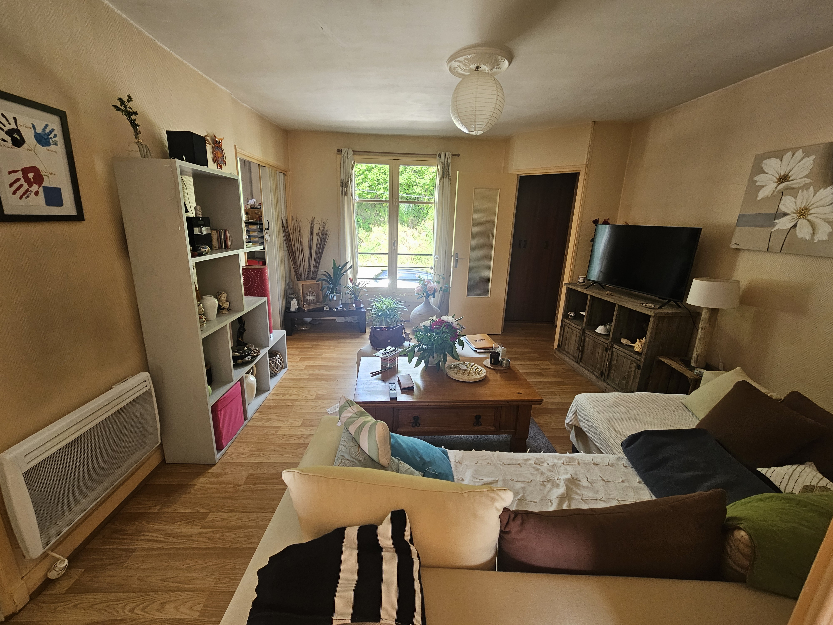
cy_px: 312
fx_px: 313
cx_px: 416
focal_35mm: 13
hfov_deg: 106.2
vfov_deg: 89.9
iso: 100
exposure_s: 1/50
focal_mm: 2.2
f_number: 2.2
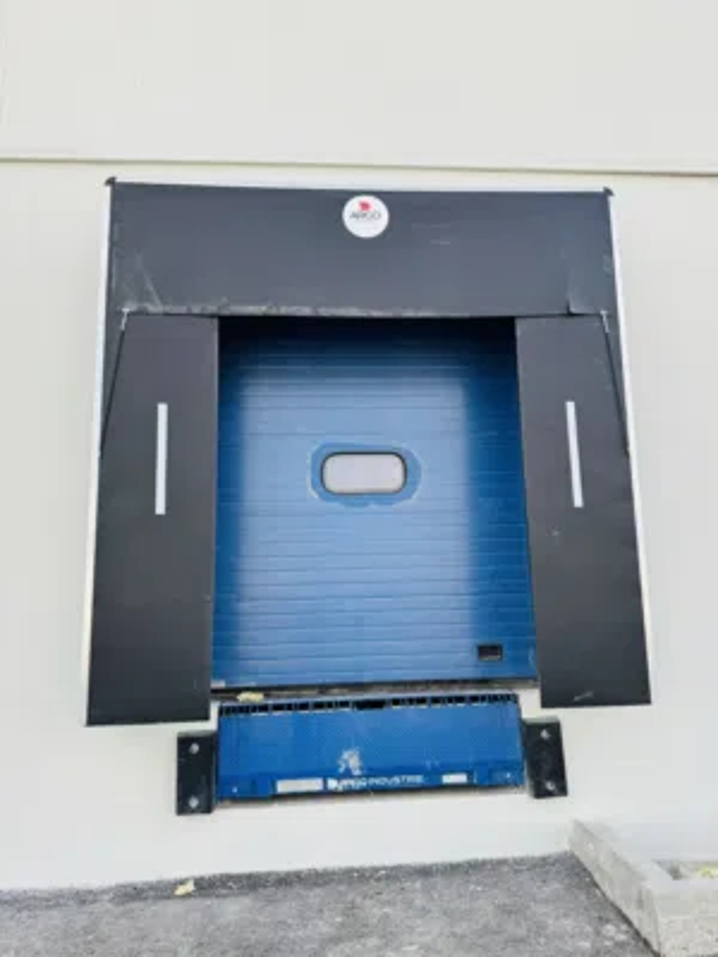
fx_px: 664
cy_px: 478
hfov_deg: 56.8
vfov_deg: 71.6
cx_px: 359
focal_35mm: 24
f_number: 1.78
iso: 80
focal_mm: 6.76
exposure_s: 1/1980
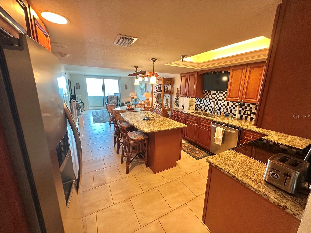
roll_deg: -0.9
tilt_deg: -12.5
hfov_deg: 102.1
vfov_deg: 85.7
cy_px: 116
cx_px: 156
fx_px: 126
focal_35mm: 14
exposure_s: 1/60
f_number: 2.2
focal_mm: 2.22
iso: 160
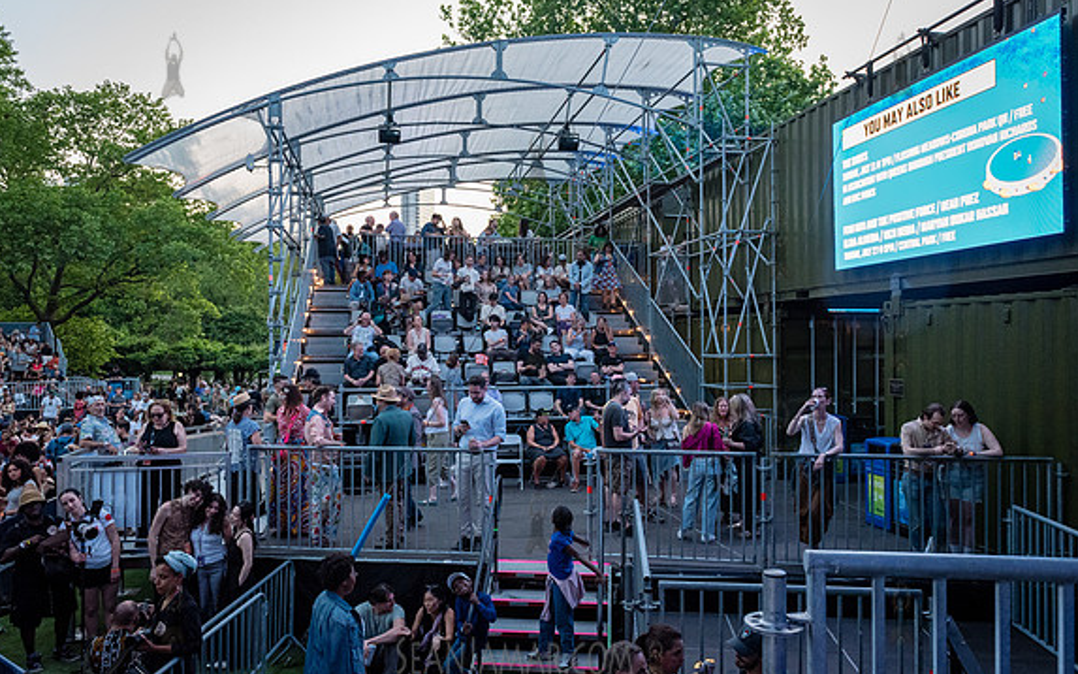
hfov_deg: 72.6
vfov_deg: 49.3
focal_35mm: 25
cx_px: 536
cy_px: 338
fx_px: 734
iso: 4000
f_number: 4.5
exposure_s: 1/250
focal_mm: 24
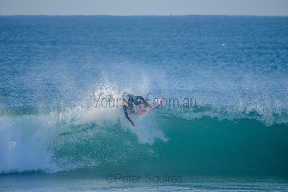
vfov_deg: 2.5
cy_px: 91
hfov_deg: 3.8
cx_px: 144
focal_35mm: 540
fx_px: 4318
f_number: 5.6
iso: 450
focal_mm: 500
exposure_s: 1/2000
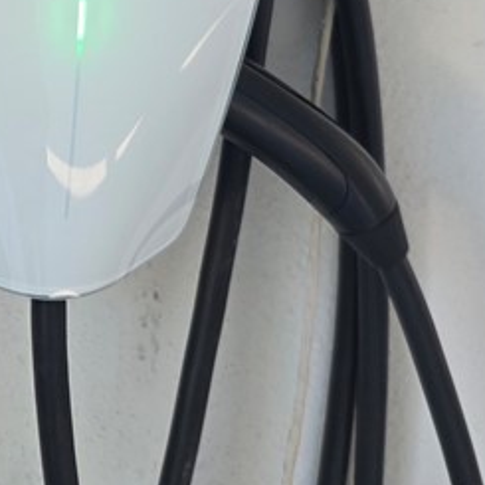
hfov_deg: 19.3
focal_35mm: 85
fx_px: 1347
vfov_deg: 19.5
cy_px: -61
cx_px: -87
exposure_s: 1/120
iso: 100
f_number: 1.7
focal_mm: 6.25
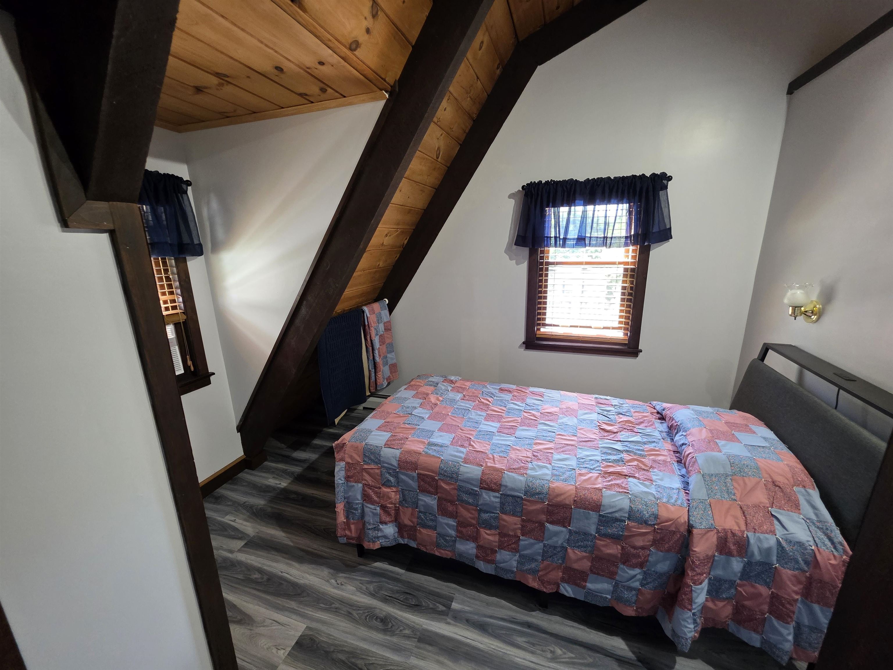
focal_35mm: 13
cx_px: 446
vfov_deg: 89.9
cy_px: 335
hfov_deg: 106.2
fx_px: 335
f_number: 1.9
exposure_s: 1/60
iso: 400
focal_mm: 2.2
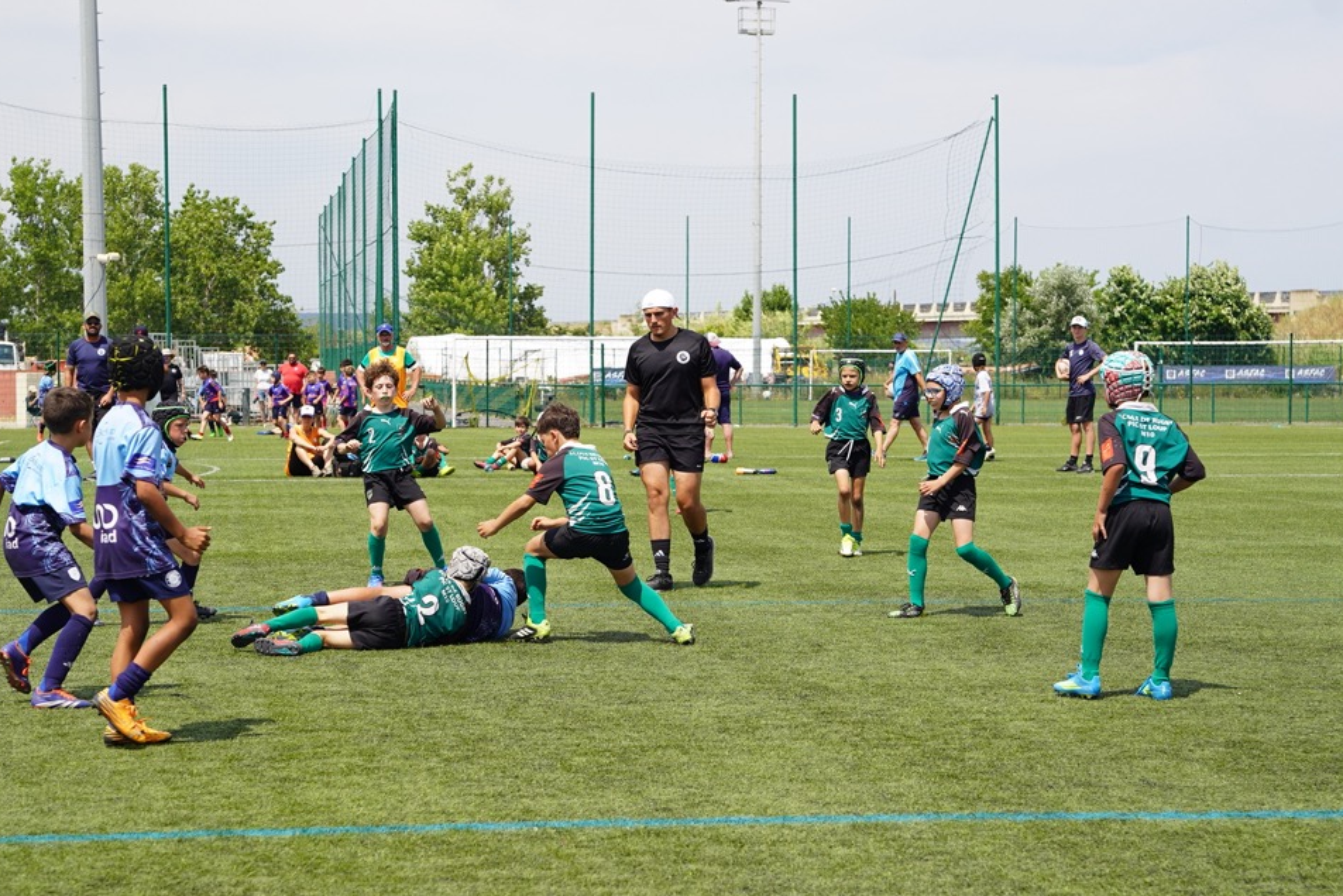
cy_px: 506
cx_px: 633
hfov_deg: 24.6
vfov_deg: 16.5
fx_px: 3079
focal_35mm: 83
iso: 100
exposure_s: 1/640
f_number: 5
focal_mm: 61.4
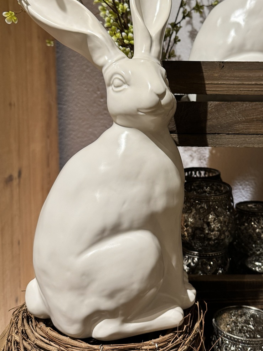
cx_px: 191
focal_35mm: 39
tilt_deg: -6.4
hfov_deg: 36.1
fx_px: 395
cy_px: 134
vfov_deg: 47.5
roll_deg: -0.8
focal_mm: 6.76
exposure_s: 1/50
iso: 200
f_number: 1.78
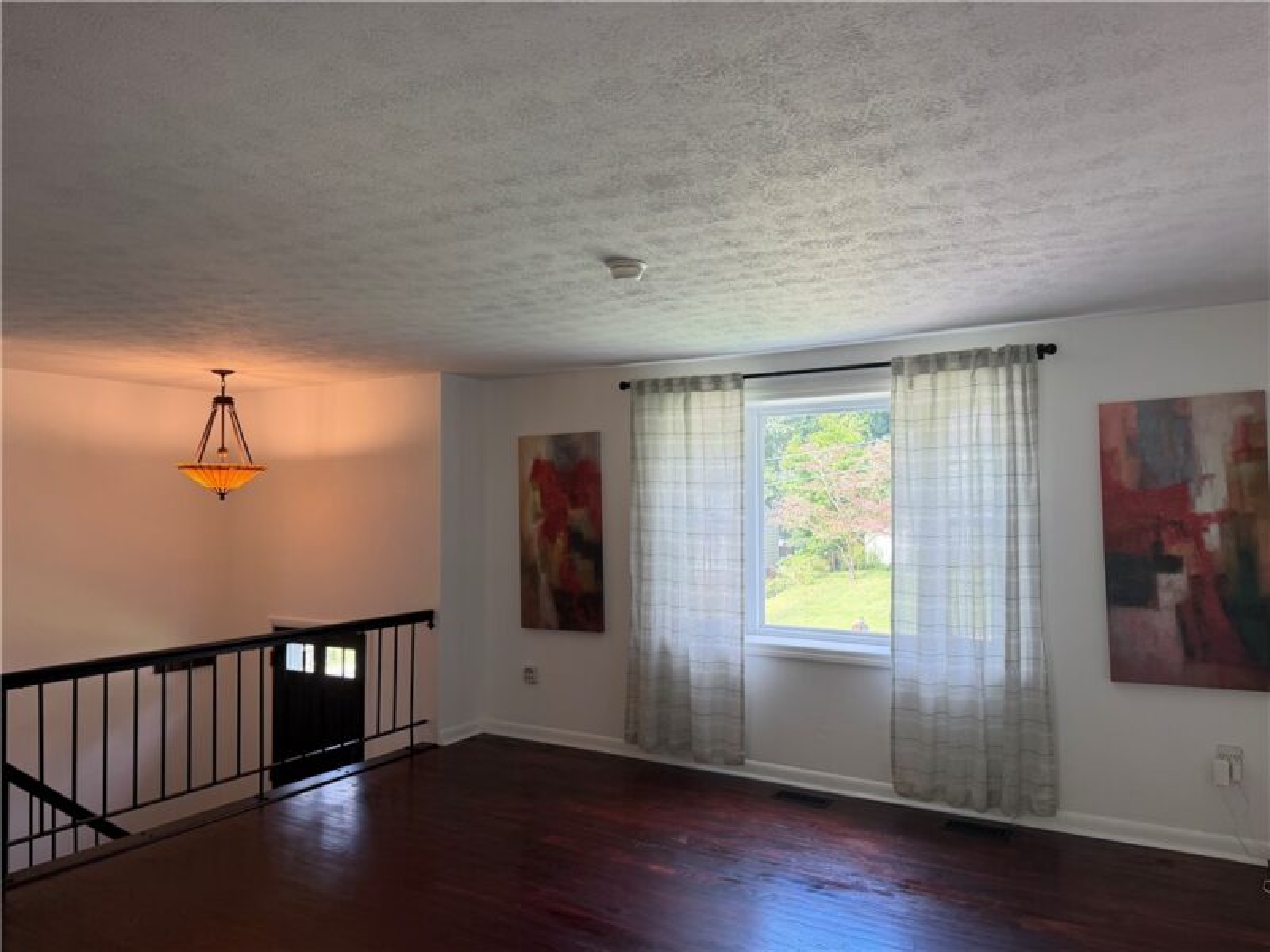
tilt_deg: +1.9
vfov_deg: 56.8
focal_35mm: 24
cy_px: 476
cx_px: 635
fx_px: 881
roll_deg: +0.2
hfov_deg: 71.6
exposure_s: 1/182
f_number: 1.78
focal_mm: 6.76
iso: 125
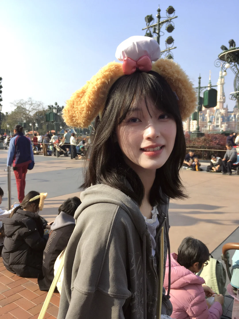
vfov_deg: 61.7
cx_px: 120
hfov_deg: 48.2
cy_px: 160
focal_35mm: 29
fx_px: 267
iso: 25
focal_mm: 4.15
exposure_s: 1/725
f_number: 2.2
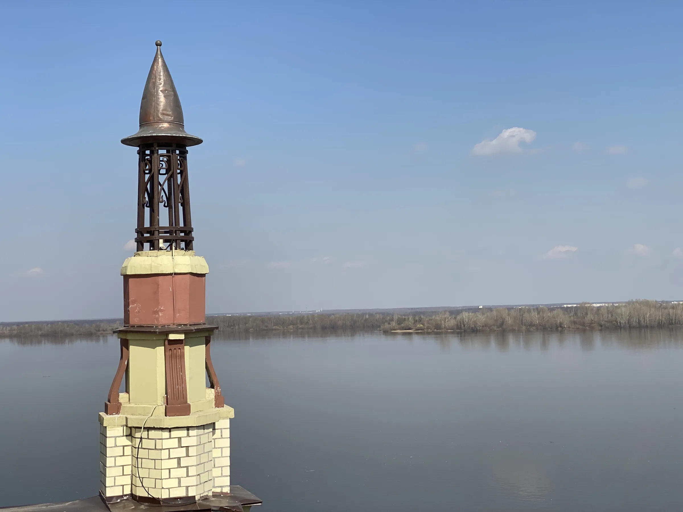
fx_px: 1026
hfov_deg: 36.8
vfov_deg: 28.0
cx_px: 342
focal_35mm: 52
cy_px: 256
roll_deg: +1.2
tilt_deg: +4.7
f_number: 2
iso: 20
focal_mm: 6
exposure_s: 1/1916
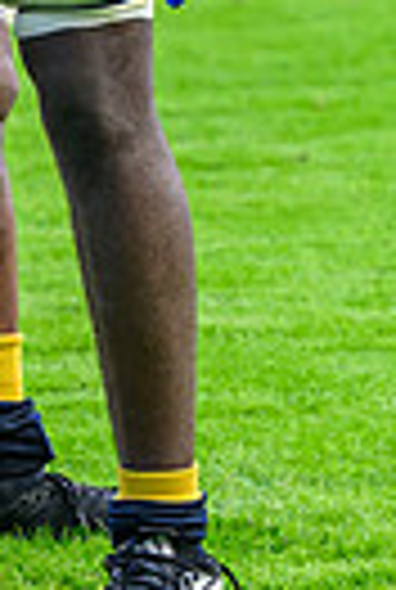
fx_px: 5810
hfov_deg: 3.8
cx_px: -594
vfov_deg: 5.8
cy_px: -214
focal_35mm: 354
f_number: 4
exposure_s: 1/640
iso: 1250
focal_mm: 70
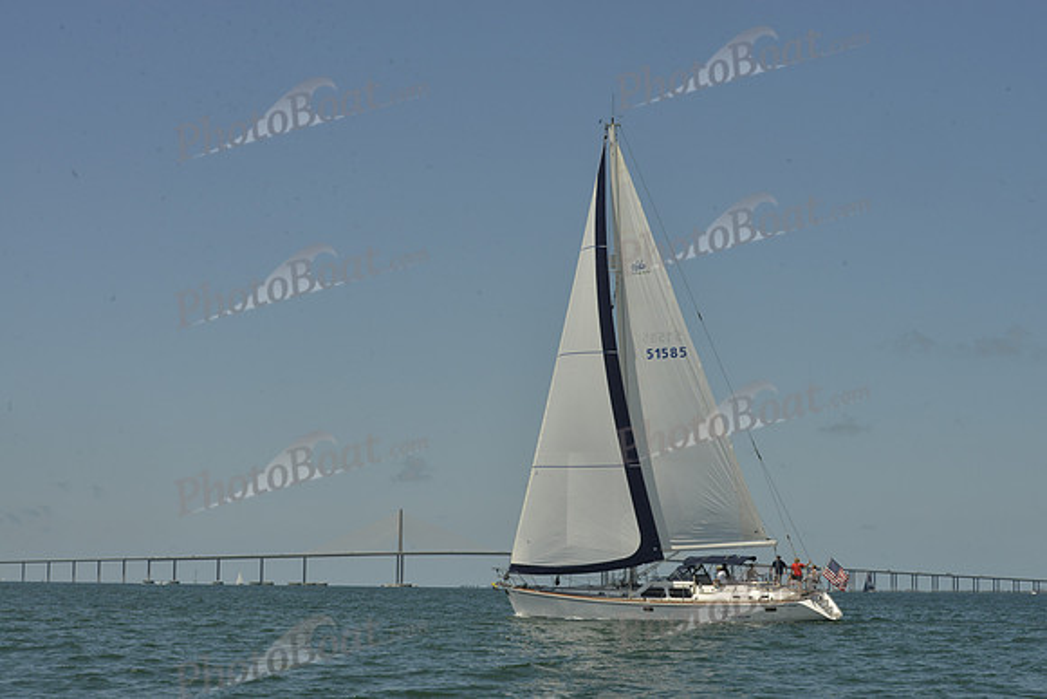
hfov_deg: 28.8
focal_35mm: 70
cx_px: 524
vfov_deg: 19.5
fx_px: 2036
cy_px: 350
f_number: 18
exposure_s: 1/500
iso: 280
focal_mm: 70
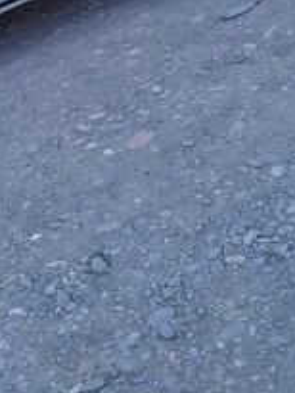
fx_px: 851
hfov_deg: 19.2
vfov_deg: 24.1
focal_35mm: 75
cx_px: 15
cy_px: -48
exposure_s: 1/188
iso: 50
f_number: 2.2
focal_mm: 3.3
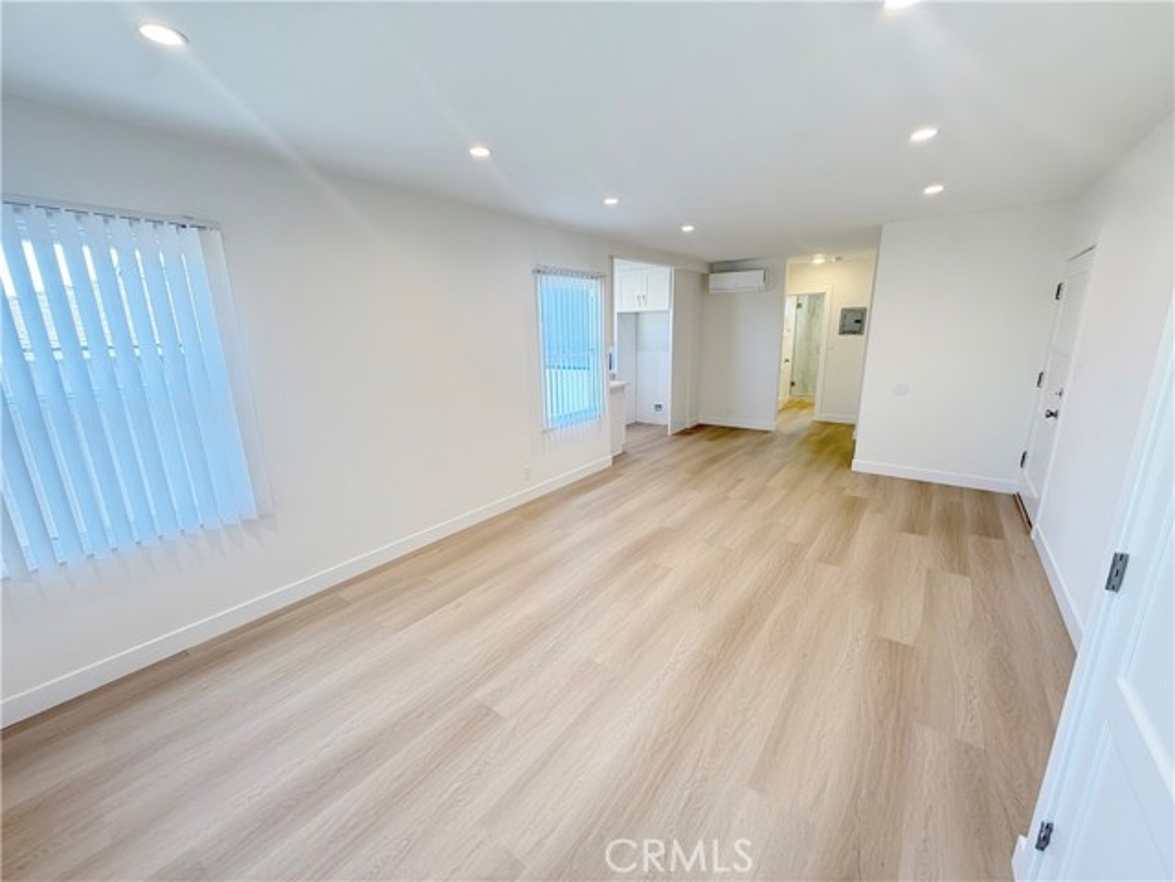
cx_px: 588
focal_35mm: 14
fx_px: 475
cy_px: 441
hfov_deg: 102.1
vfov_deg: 85.7
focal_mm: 2.22
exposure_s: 1/99
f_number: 2.2
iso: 125
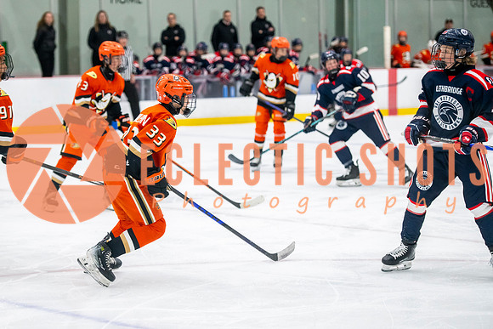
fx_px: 1672
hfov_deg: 16.8
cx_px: 189
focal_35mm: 122
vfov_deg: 11.2
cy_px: 171
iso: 2500
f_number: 3.2
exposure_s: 1/640
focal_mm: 98
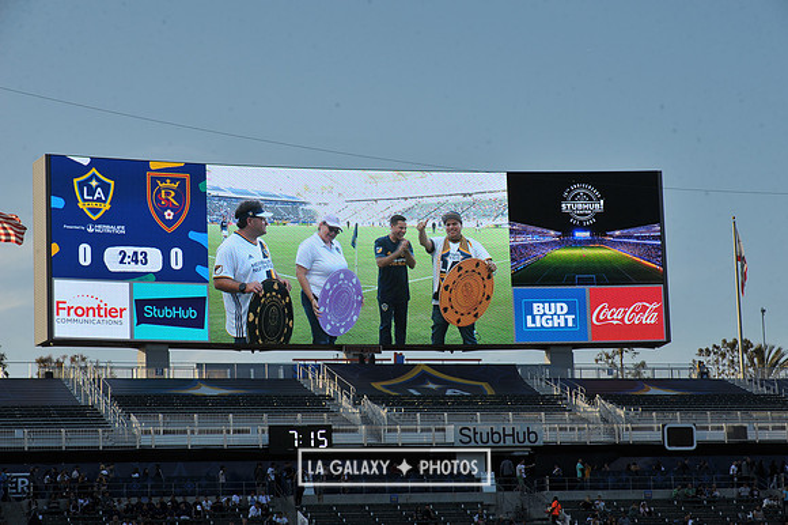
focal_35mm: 120
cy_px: 262
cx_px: 394
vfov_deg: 11.4
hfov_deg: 17.1
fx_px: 2625
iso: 400
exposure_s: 1/500
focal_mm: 120
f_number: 11
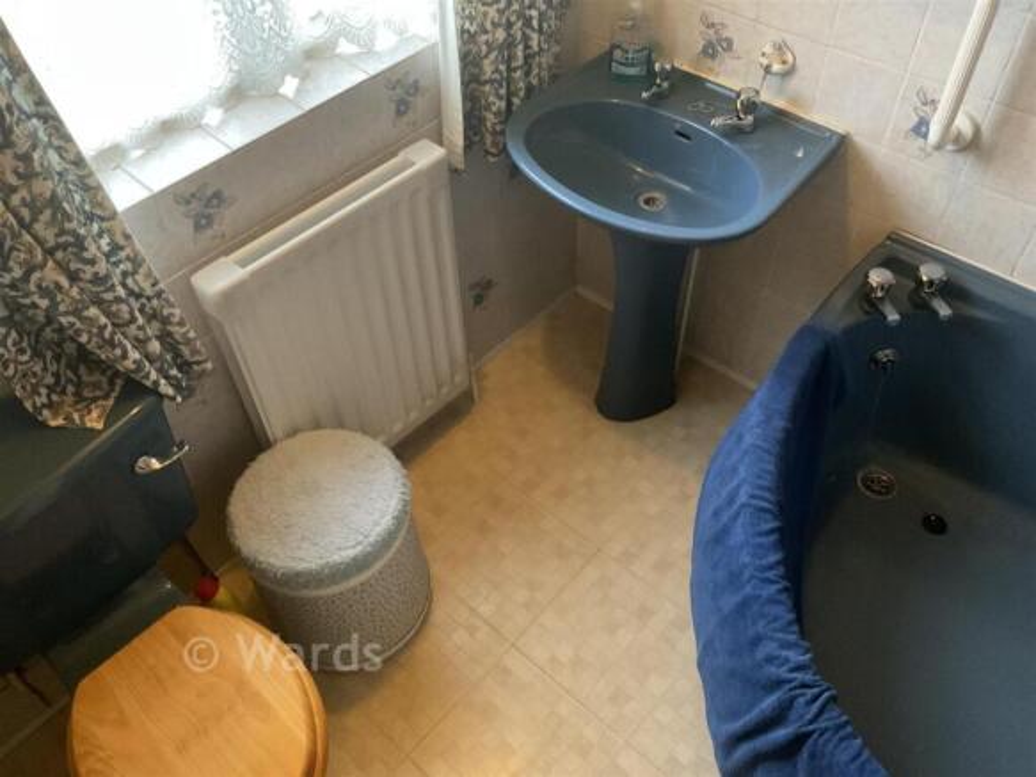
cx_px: 518
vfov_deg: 48.2
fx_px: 868
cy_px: 388
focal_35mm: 29
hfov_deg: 61.7
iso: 500
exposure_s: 1/25
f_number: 1.8
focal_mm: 3
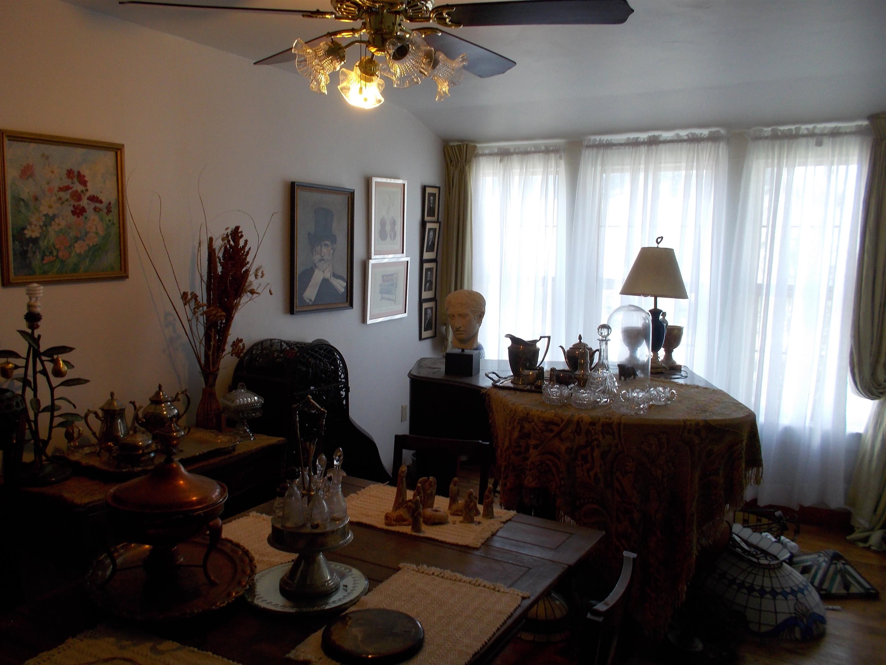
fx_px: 742
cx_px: 443
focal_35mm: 29
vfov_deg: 48.2
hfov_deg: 61.7
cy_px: 332
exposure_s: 1/40
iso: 80
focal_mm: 4.1
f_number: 3.3
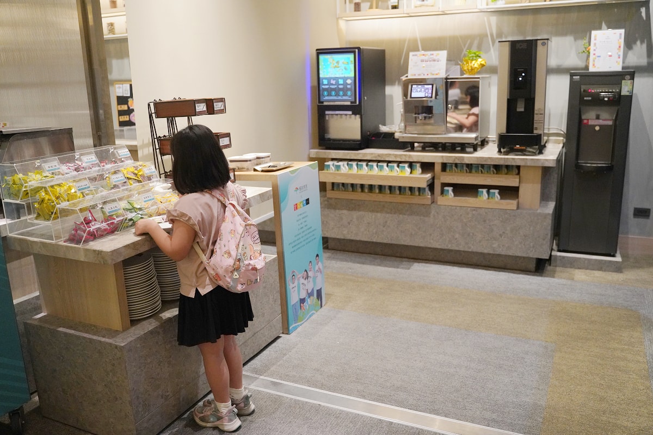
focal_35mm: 31
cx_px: 326
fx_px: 562
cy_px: 218
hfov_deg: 60.3
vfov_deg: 42.3
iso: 5000
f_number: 2.8
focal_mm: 31
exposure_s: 1/160
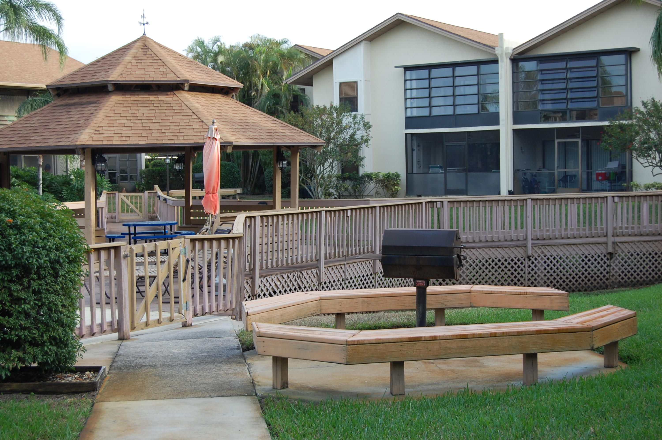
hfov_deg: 35.1
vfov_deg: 23.7
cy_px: 220
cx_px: 331
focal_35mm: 57
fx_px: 1047
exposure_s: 1/125
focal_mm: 38
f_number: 5.6
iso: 200
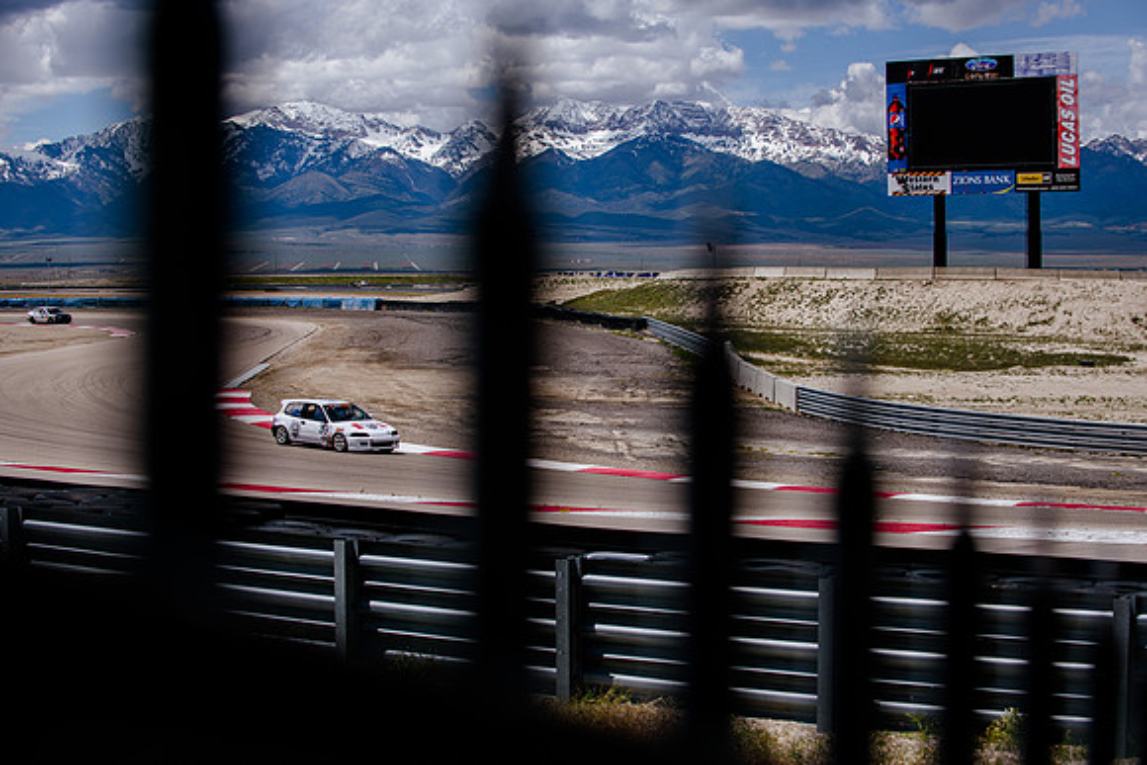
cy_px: 383
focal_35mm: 73
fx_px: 2317
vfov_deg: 18.8
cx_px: 586
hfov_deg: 27.8
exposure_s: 1/1000
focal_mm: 70
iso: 31
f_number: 4.5
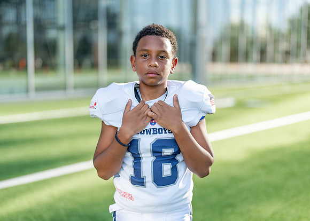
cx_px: 155
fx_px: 464
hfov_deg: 37.0
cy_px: 110
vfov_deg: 26.8
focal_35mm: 53
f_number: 1.2
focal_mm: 50
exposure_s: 1/1600
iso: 100
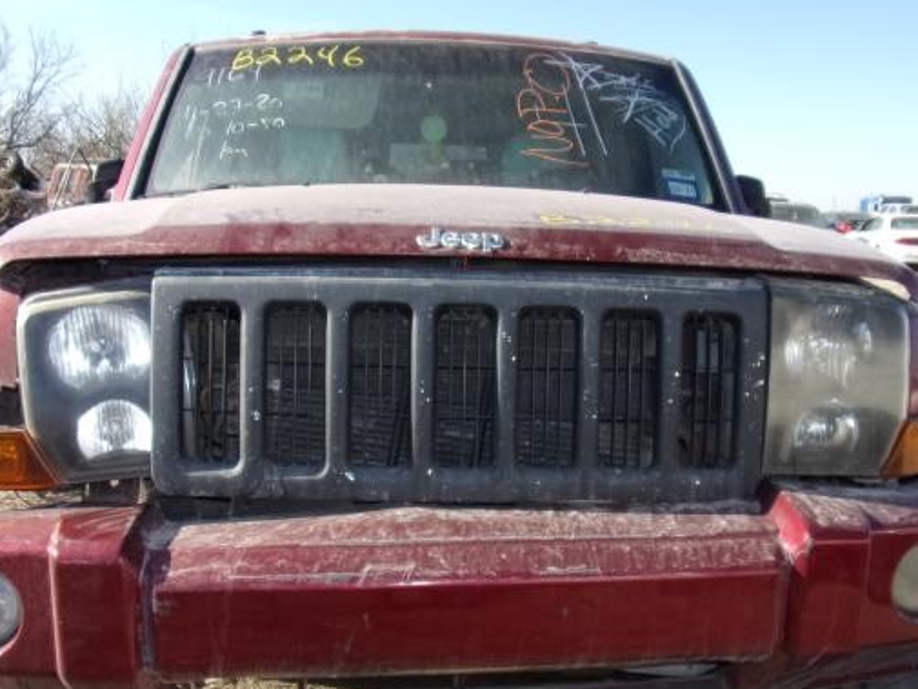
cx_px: 482
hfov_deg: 48.9
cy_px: 385
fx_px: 1008
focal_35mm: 38
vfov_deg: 37.7
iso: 80
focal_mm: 4.3
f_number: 3.3
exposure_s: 1/600
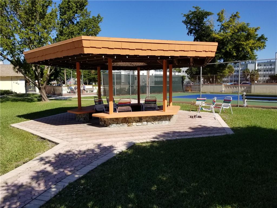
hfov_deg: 67.3
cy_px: 104
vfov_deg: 53.1
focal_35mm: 26
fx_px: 208
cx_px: 138
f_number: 1.7
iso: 50
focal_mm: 4.3
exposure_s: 1/2752
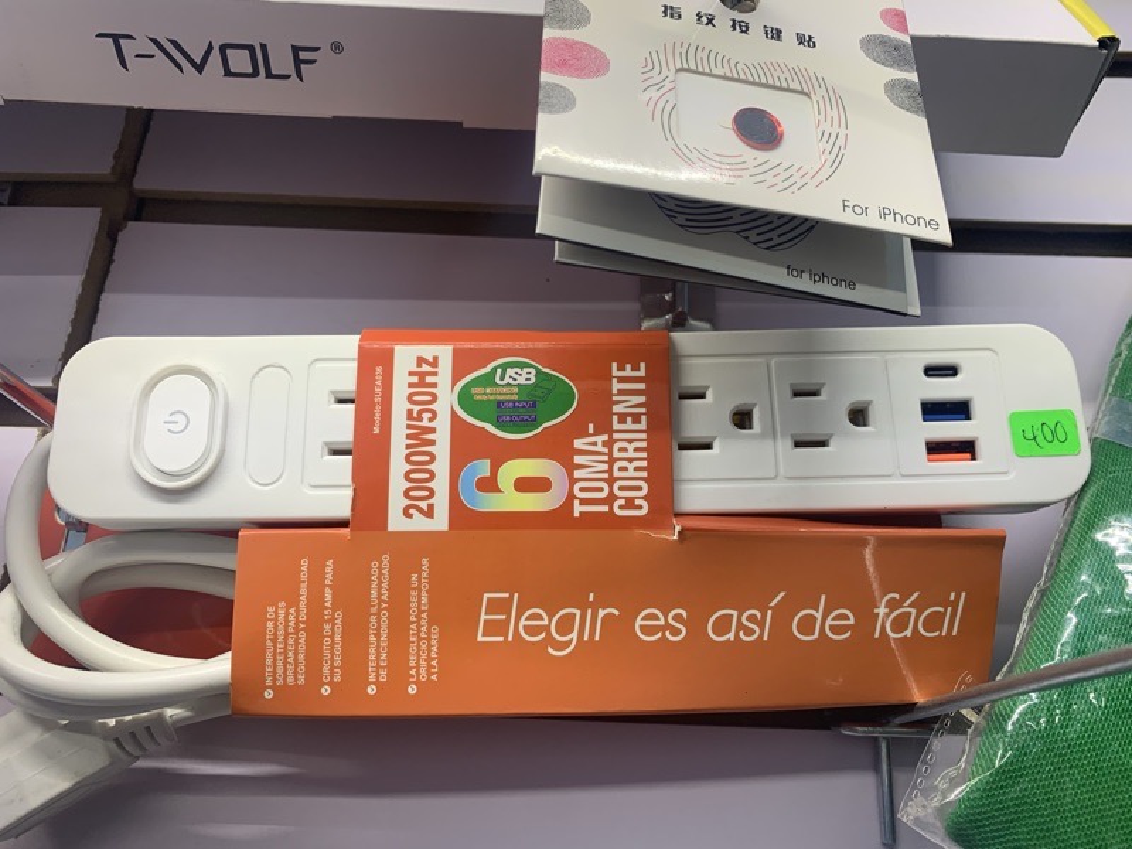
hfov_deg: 67.3
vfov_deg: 53.1
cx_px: 566
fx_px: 850
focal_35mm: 26
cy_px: 424
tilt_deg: +25.0
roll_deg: -2.9
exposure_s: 1/60
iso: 64
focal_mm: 4.25
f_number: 1.8
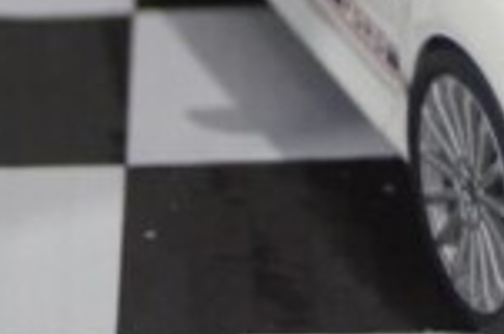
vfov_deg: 6.5
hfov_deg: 9.8
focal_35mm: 209
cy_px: -130
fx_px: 2920
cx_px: 501
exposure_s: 1/160
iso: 2500
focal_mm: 35
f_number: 4
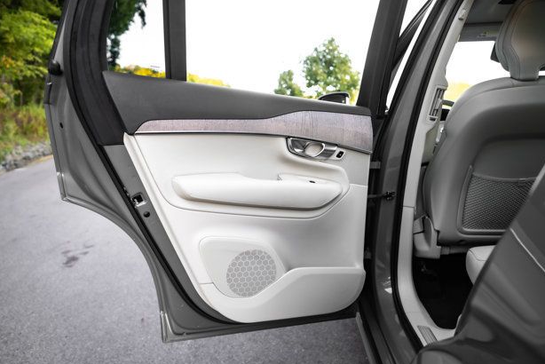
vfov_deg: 51.3
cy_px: 189
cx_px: 270
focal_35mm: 25
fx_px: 379
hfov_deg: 71.5
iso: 640
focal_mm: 24
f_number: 2.8
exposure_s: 1/250
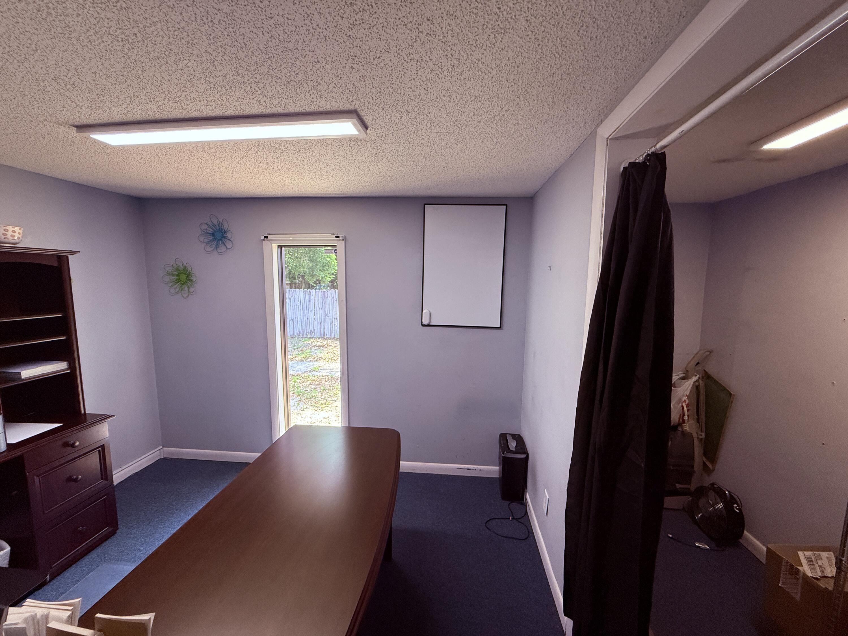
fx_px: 343
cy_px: 318
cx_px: 424
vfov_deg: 85.7
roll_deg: -1.0
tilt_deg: -5.9
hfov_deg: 102.1
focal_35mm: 14
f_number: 2.2
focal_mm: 2.22
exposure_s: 1/120
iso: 250
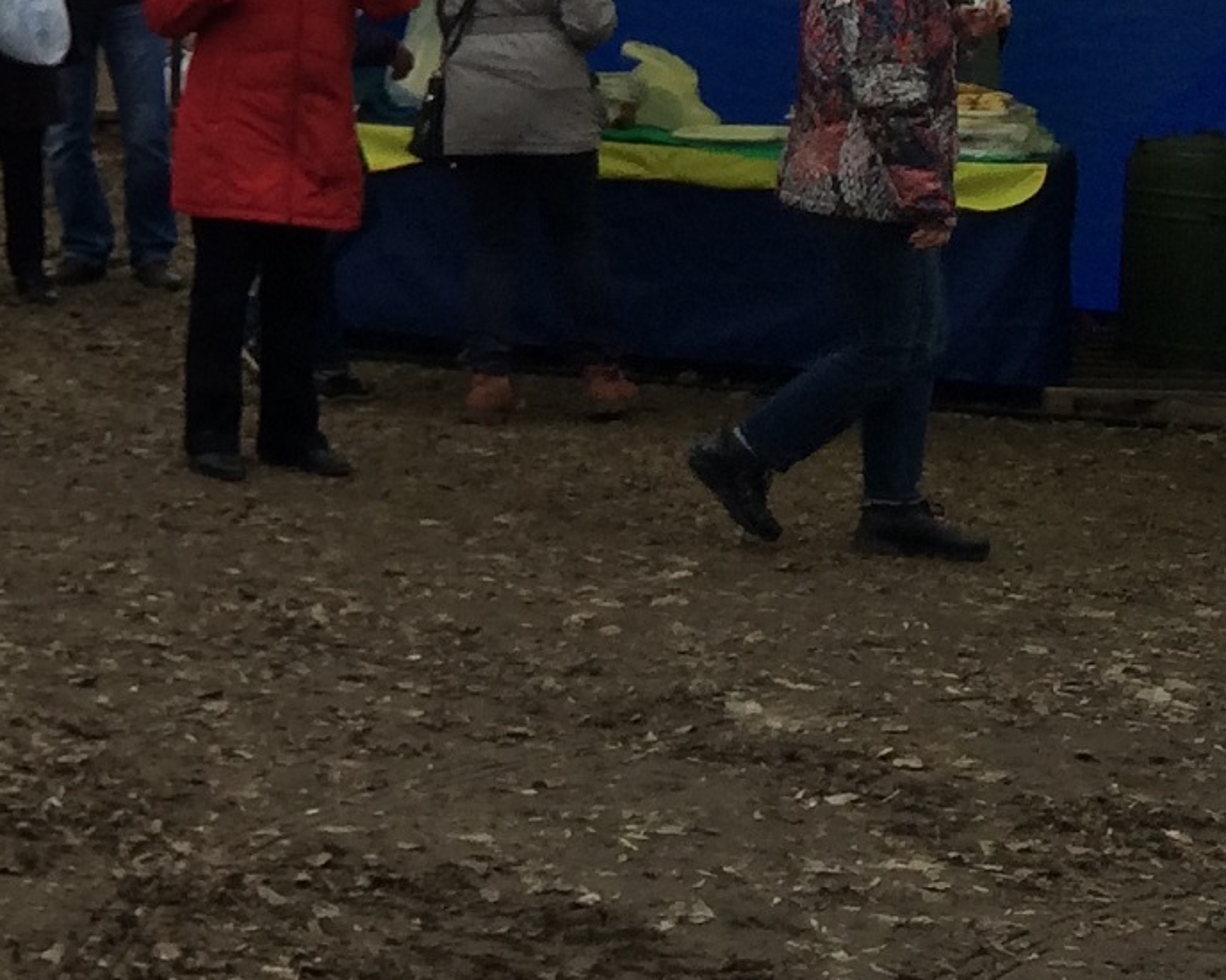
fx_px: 3881
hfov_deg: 15.4
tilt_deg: -7.2
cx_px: -985
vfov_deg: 14.2
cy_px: 16
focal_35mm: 107
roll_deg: +0.6
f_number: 2.2
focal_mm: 4.15
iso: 32
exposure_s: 1/707
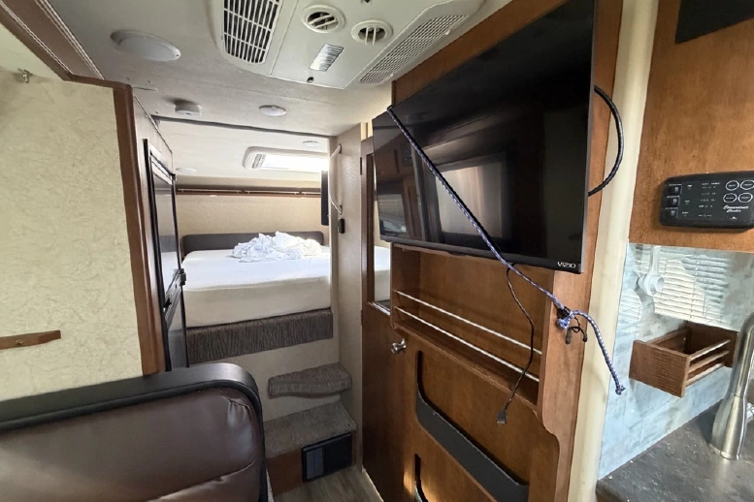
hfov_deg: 100.4
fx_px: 314
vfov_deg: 77.3
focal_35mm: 15
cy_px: 259
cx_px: 368
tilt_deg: -12.4
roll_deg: +0.2
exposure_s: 1/60
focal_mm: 2.22
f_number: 2.2
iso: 500
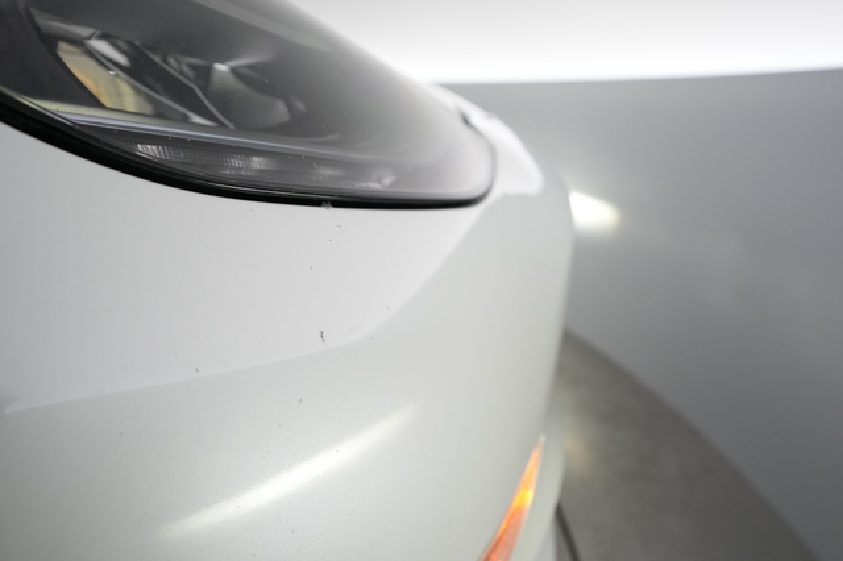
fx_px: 655
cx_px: 422
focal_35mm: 28
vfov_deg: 46.4
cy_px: 280
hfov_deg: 65.5
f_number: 5.6
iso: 1250
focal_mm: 28
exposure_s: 1/100
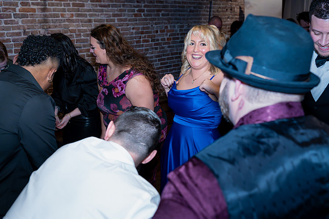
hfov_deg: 54.4
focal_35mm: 35
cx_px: 164
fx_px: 320
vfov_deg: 37.9
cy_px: 110
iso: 6400
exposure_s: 1/250
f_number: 5
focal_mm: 35
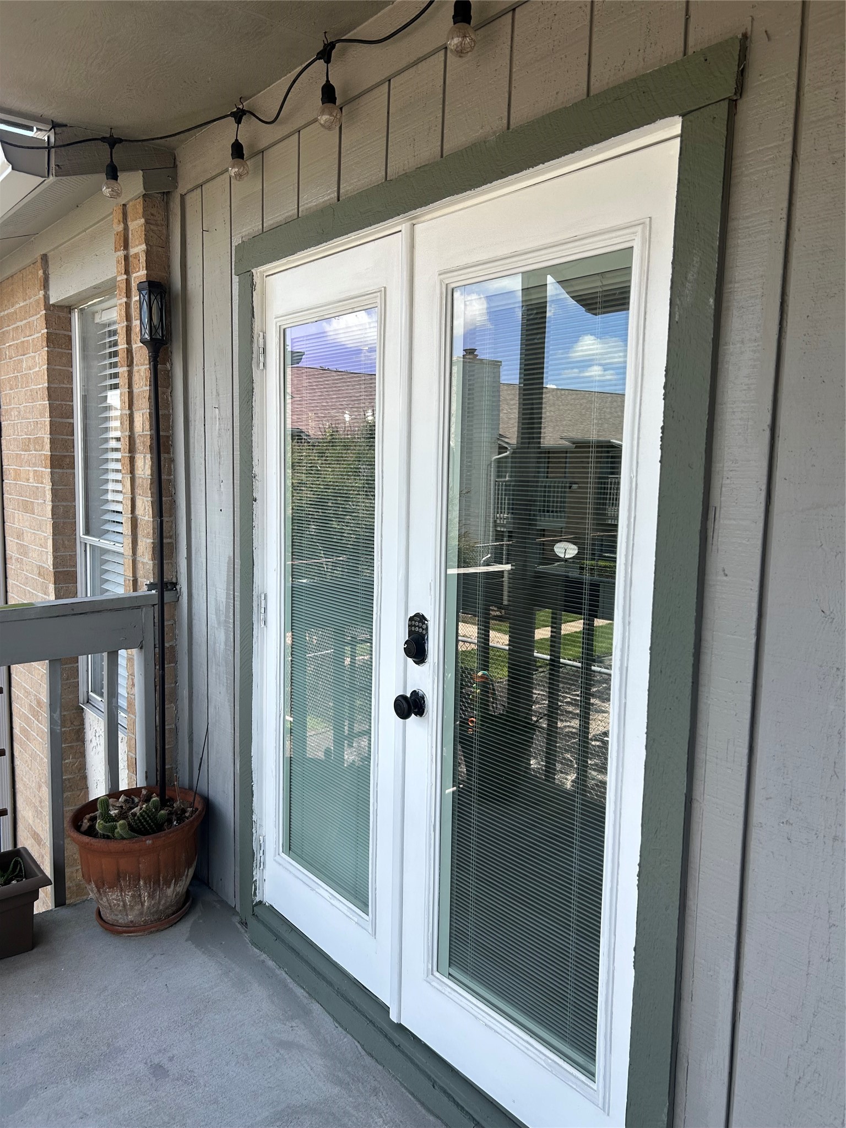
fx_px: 847
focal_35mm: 26
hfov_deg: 53.1
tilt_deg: -6.1
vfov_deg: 67.3
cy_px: 564
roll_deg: -1.9
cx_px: 423
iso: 50
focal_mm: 5.7
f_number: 1.5
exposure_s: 1/797
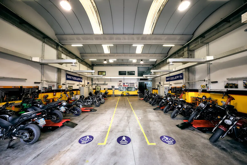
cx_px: 124
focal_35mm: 12
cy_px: 82
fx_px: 82
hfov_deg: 112.6
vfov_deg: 90.0
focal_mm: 8
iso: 800
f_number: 5.6
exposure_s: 1/40
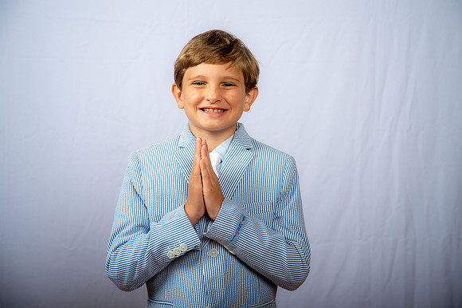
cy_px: 154
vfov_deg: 18.9
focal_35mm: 72
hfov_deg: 28.1
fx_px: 923
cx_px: 231
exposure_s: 1/200
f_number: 6.3
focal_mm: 72
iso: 250
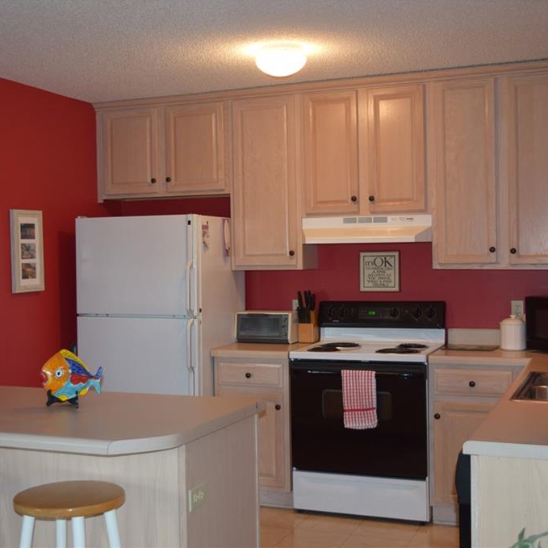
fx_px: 896
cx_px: 224
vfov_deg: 34.0
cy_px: 274
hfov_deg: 33.9
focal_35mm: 50
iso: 400
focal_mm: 26
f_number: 4
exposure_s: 1/40
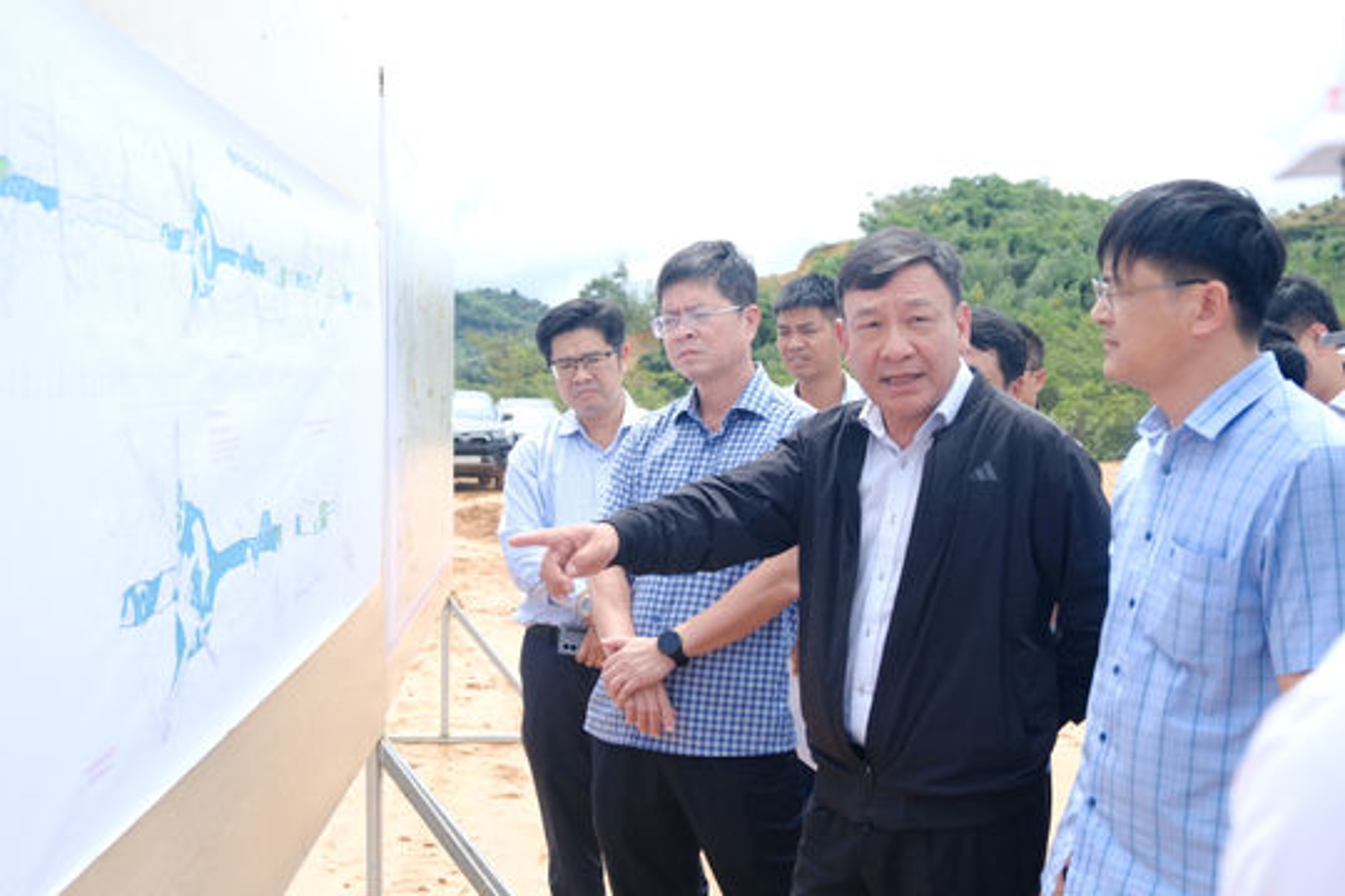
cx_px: 672
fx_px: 1718
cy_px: 448
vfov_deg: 29.2
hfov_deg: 42.7
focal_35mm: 46
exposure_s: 1/4000
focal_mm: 30.8
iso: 1000
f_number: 4
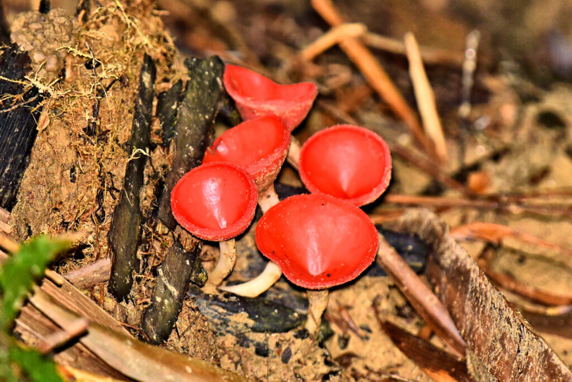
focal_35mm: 390
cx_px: 286
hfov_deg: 5.3
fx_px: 6197
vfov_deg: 3.5
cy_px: 191
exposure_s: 1/60
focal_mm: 390
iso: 640
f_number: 5.6
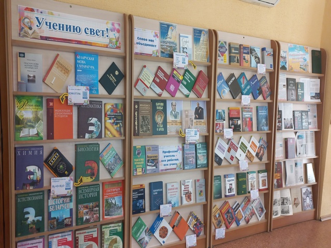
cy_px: 124
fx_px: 239
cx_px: 166
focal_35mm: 25
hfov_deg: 69.4
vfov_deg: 54.9
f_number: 1.8
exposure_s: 1/50
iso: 200
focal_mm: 4.6
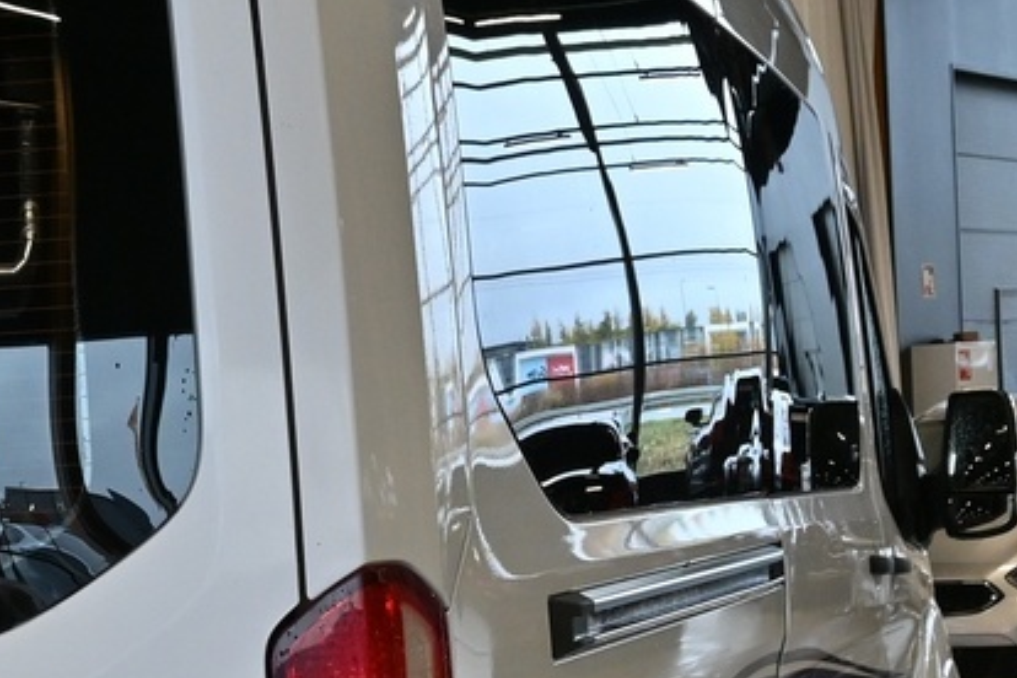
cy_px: 732
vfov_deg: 14.2
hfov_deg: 21.5
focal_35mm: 94
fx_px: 2655
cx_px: 270
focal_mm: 16
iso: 500
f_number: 5
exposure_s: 1/100
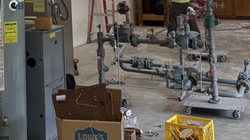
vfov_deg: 11.4
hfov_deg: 20.7
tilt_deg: +7.2
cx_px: -25
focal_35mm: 98
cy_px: -114
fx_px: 649
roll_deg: +1.2
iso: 200
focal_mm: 5.96
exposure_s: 1/299
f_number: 1.6
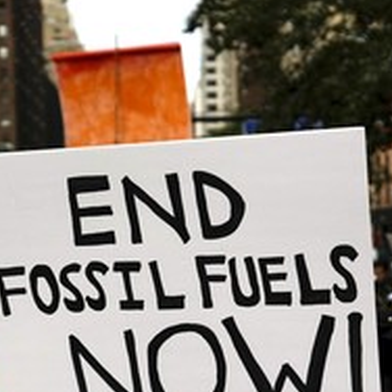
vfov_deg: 16.7
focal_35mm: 103
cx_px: 192
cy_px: 341
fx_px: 1320
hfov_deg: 16.9
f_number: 2.8
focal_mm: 35
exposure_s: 1/8000
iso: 400
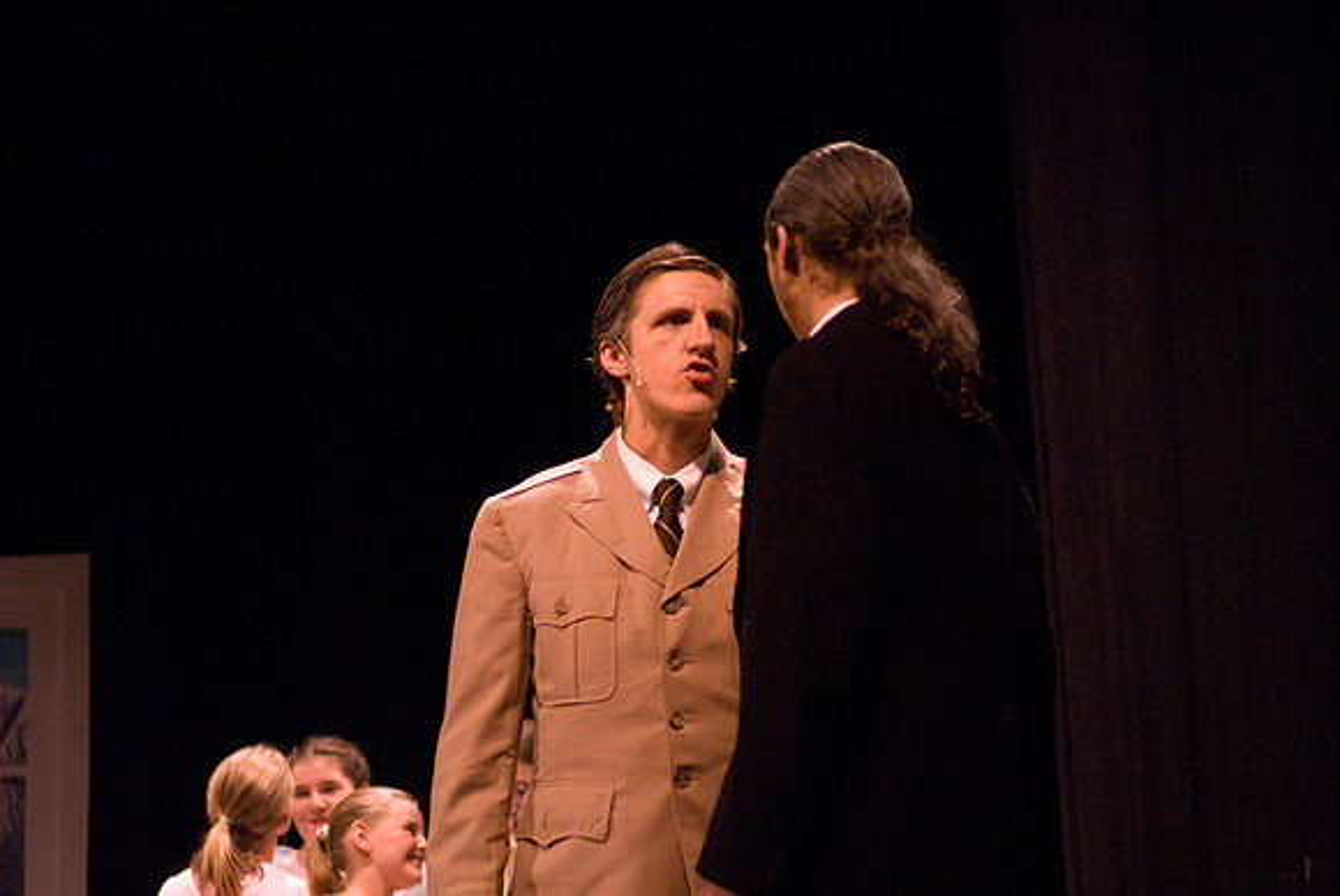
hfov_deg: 17.0
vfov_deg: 11.4
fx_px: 4471
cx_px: 670
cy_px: 448
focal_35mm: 120
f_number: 2.8
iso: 1600
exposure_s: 1/160
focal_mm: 80
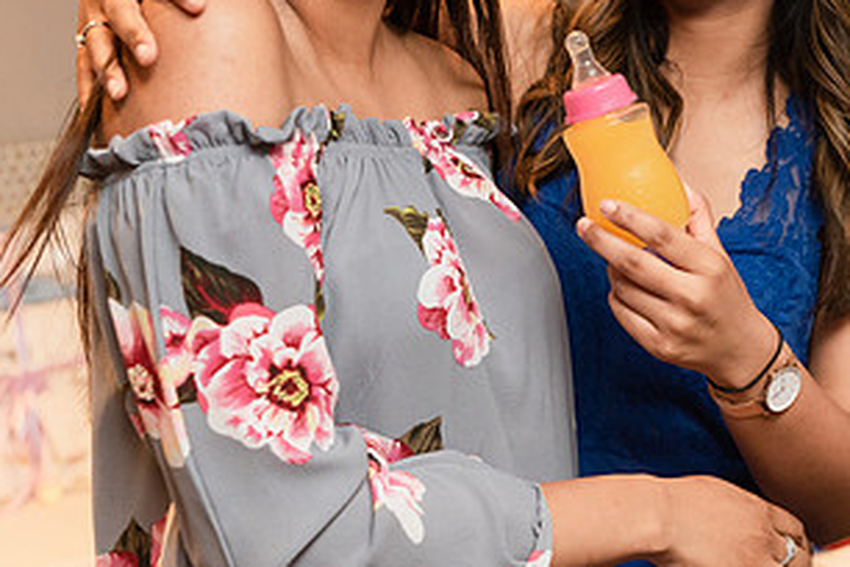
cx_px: 651
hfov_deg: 20.6
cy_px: 48
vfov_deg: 13.8
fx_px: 2314
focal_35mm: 98
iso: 2000
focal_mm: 48
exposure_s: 1/160
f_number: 3.5
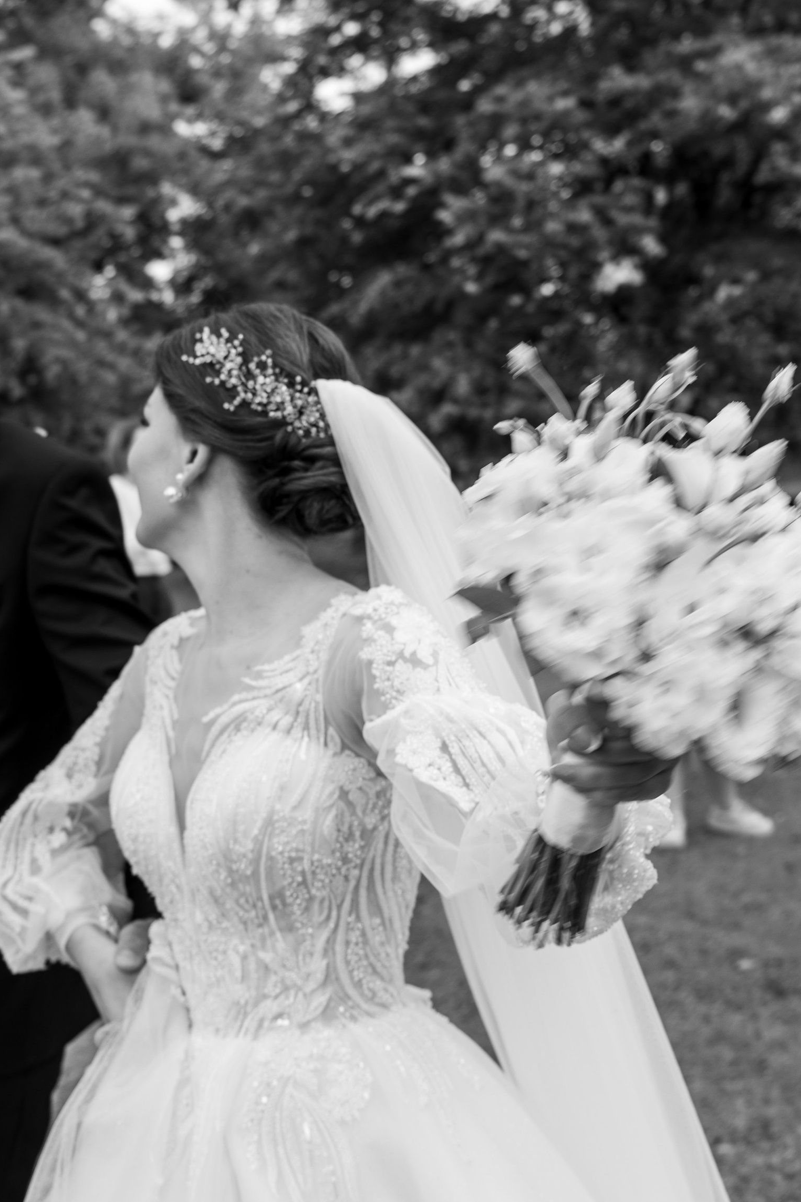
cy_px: 651
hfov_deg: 28.3
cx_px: 209
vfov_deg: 41.9
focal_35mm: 47
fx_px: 1569
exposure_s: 1/250
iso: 125
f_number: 4
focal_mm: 28
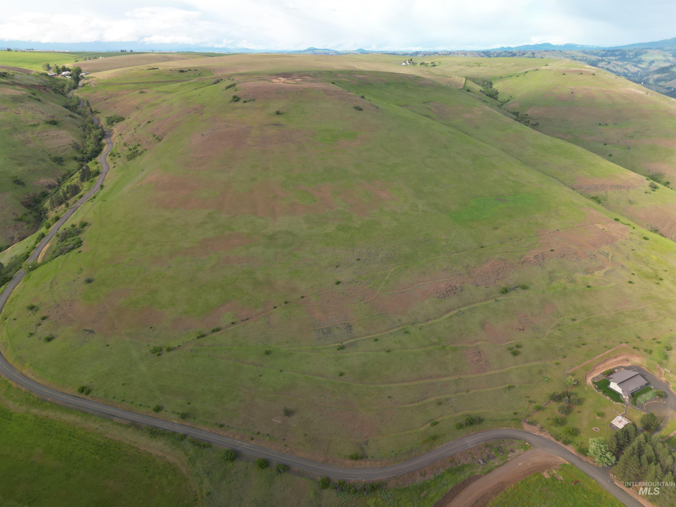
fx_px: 469
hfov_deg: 71.6
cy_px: 254
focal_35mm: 24
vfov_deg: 56.8
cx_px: 338
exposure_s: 1/100
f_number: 1.7
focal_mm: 6.72
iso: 100
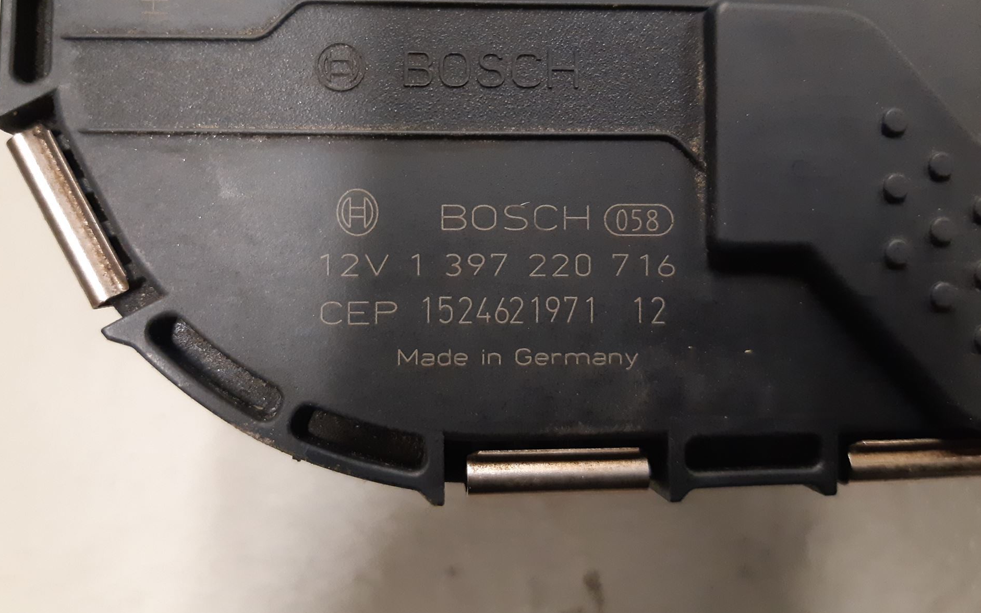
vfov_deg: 41.7
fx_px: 802
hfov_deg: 62.8
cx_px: 454
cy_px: 262
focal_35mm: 30
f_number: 1.7
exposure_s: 1/50
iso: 320
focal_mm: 3.93
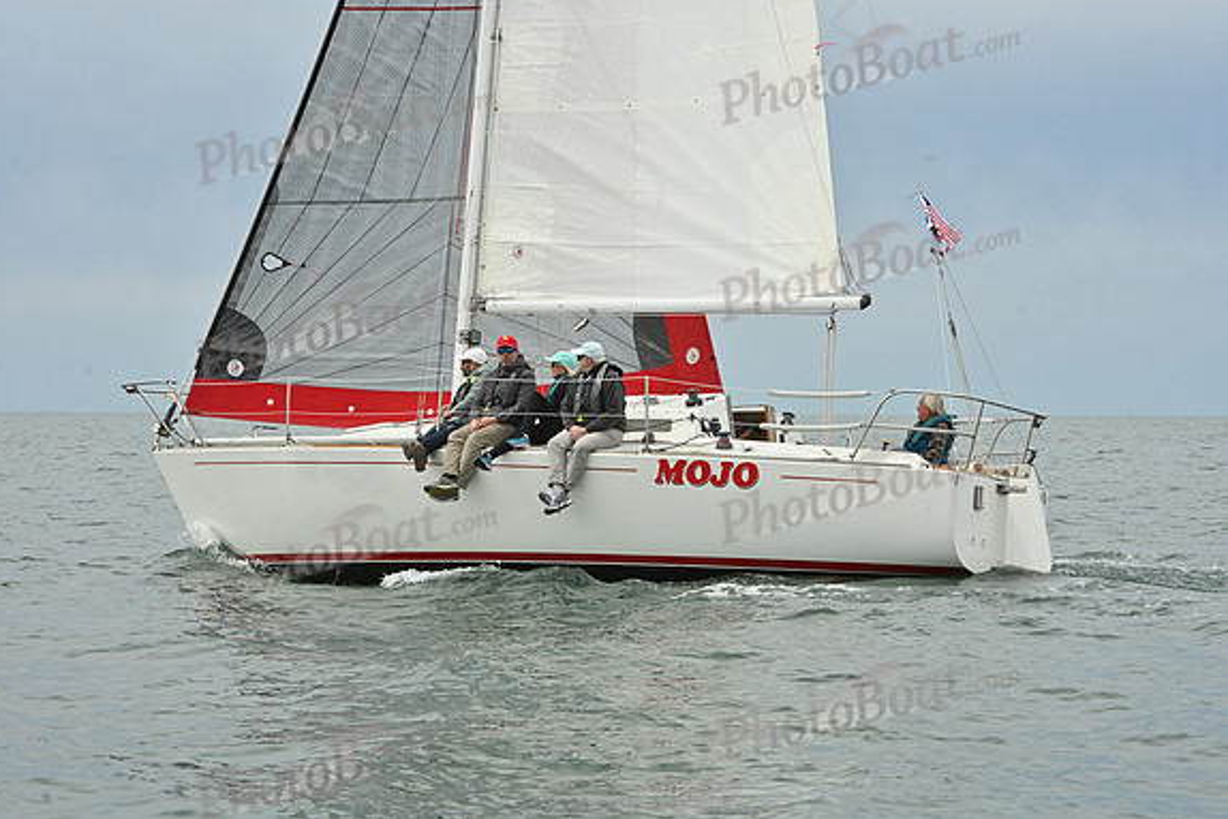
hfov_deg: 20.2
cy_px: 407
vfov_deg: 13.6
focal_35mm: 101
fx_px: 3446
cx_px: 610
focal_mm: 100
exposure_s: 1/800
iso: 320
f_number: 11
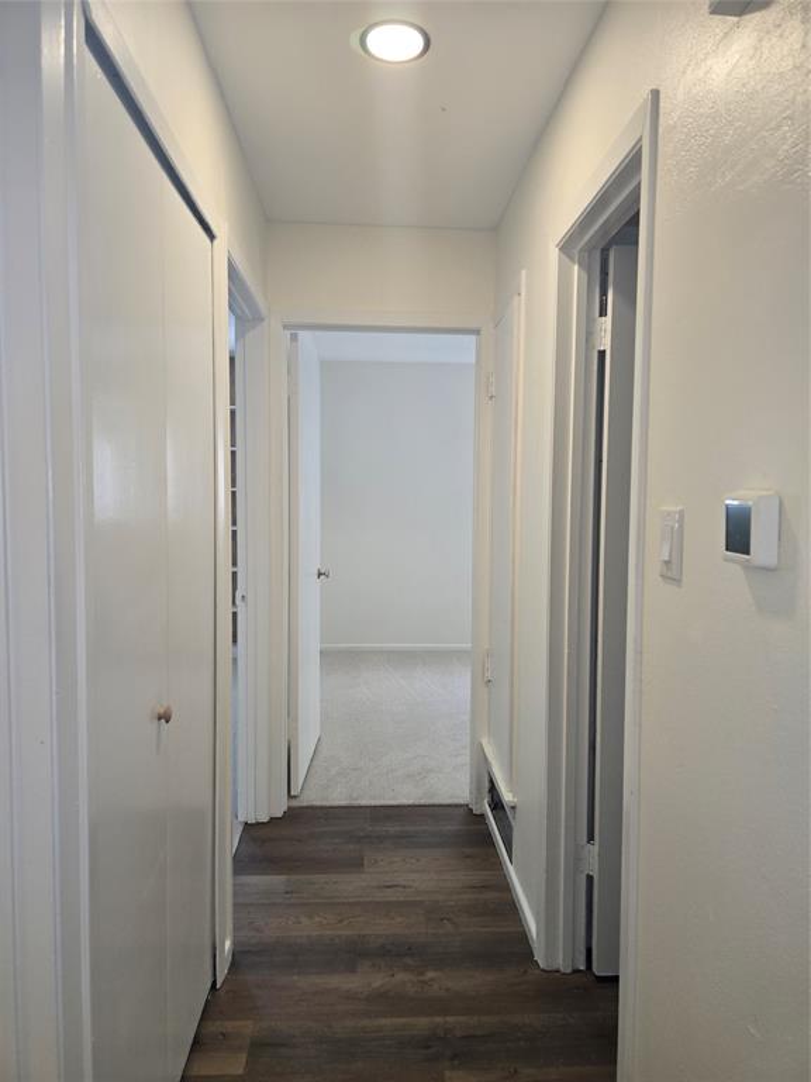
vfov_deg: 73.9
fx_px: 718
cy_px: 541
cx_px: 406
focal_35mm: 23
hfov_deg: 58.9
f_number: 1.7
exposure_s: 1/60
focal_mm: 6.3
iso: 80
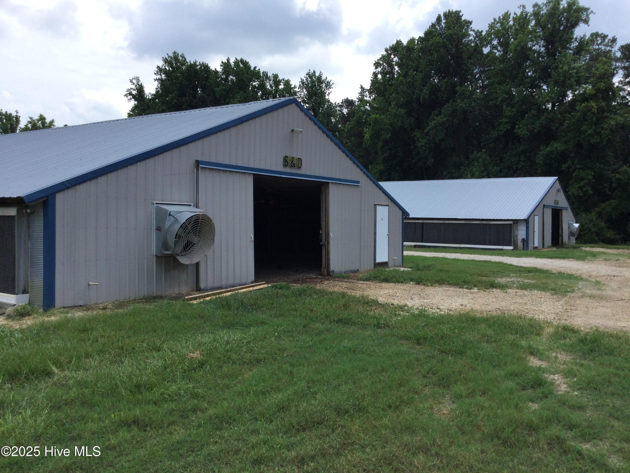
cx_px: 315
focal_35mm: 31
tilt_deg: -0.2
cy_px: 236
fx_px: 564
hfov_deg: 58.4
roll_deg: -1.9
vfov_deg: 45.4
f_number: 2.4
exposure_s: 1/1045
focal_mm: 3.3
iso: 25
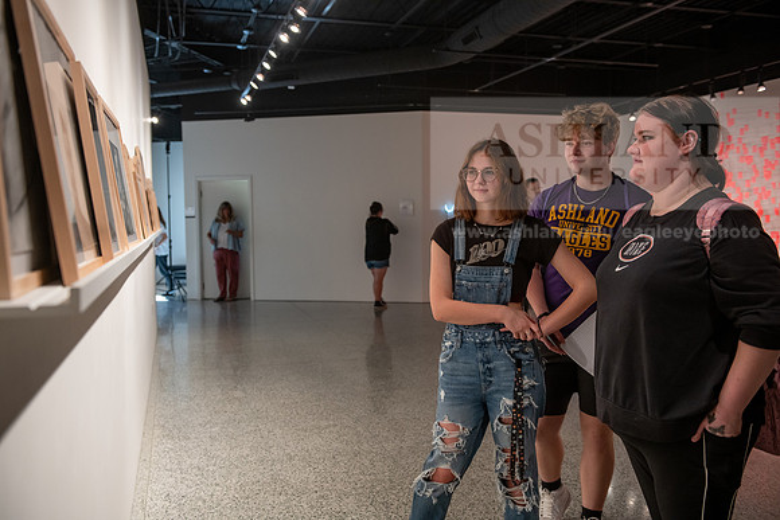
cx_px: 390
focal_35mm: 35
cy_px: 260
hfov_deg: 54.4
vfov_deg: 37.9
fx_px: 758
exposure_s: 1/320
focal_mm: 35
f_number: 3.5
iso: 800
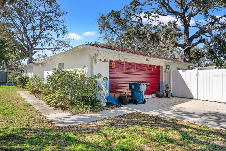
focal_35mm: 24
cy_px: 76
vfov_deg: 53.1
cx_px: 113
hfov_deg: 73.8
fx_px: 151
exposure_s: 1/800
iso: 400
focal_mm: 16
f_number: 7.1
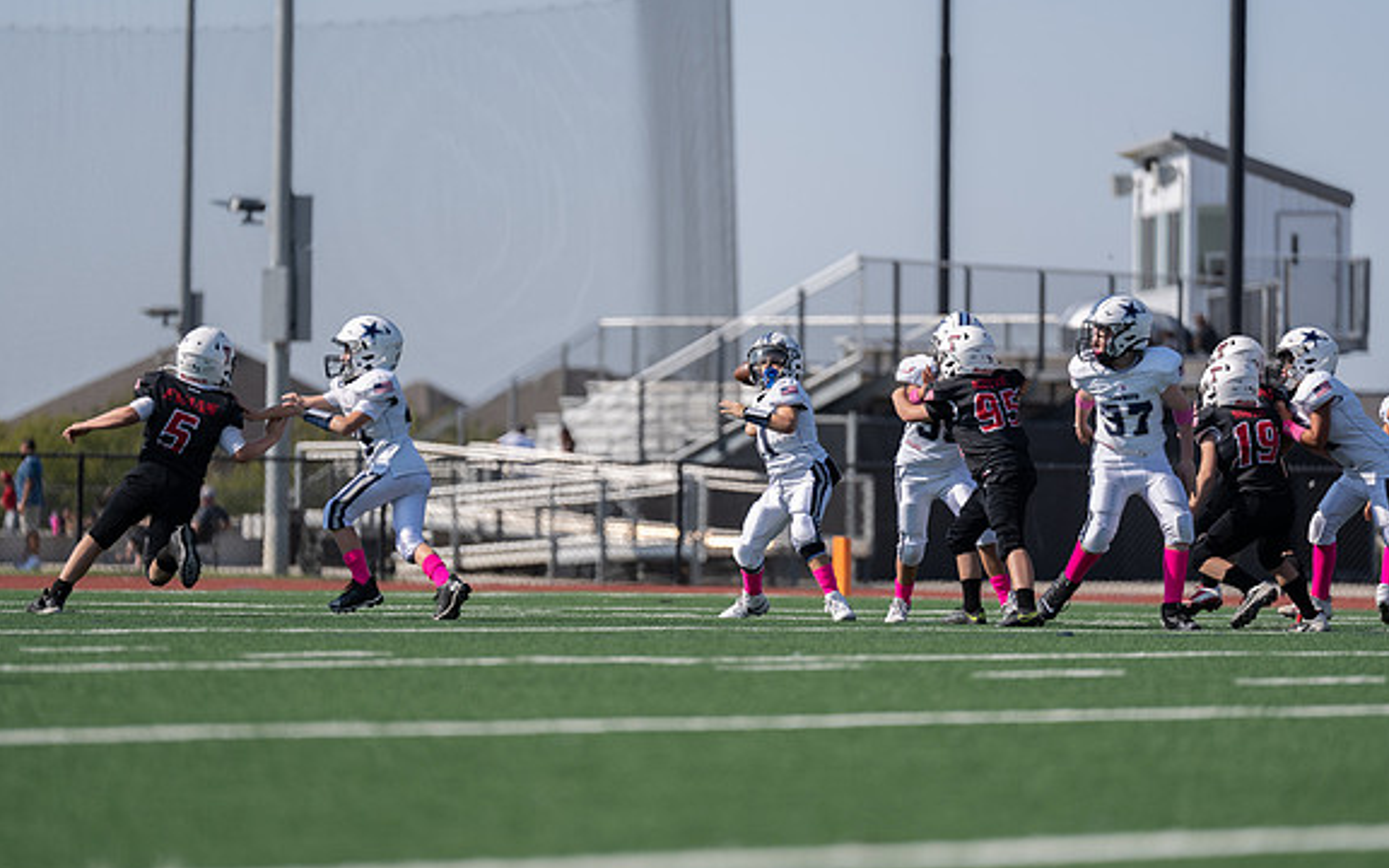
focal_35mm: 220
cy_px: 475
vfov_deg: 6.0
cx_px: 694
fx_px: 8328
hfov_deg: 9.5
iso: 100
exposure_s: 1/2500
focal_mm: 200
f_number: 2.8
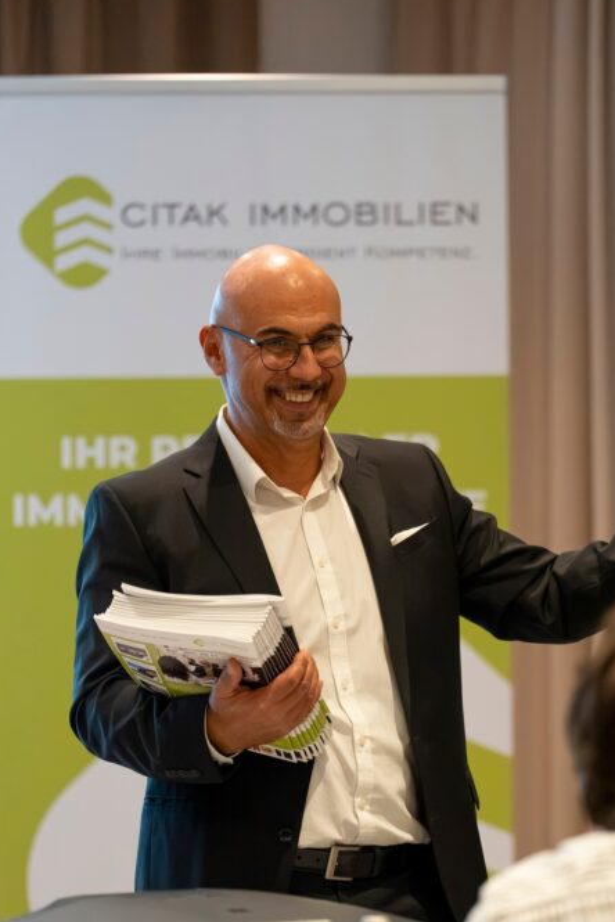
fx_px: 6585
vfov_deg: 8.0
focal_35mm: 257
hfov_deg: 5.3
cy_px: 545
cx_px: 427
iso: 1250
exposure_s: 1/640
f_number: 2.8
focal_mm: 167
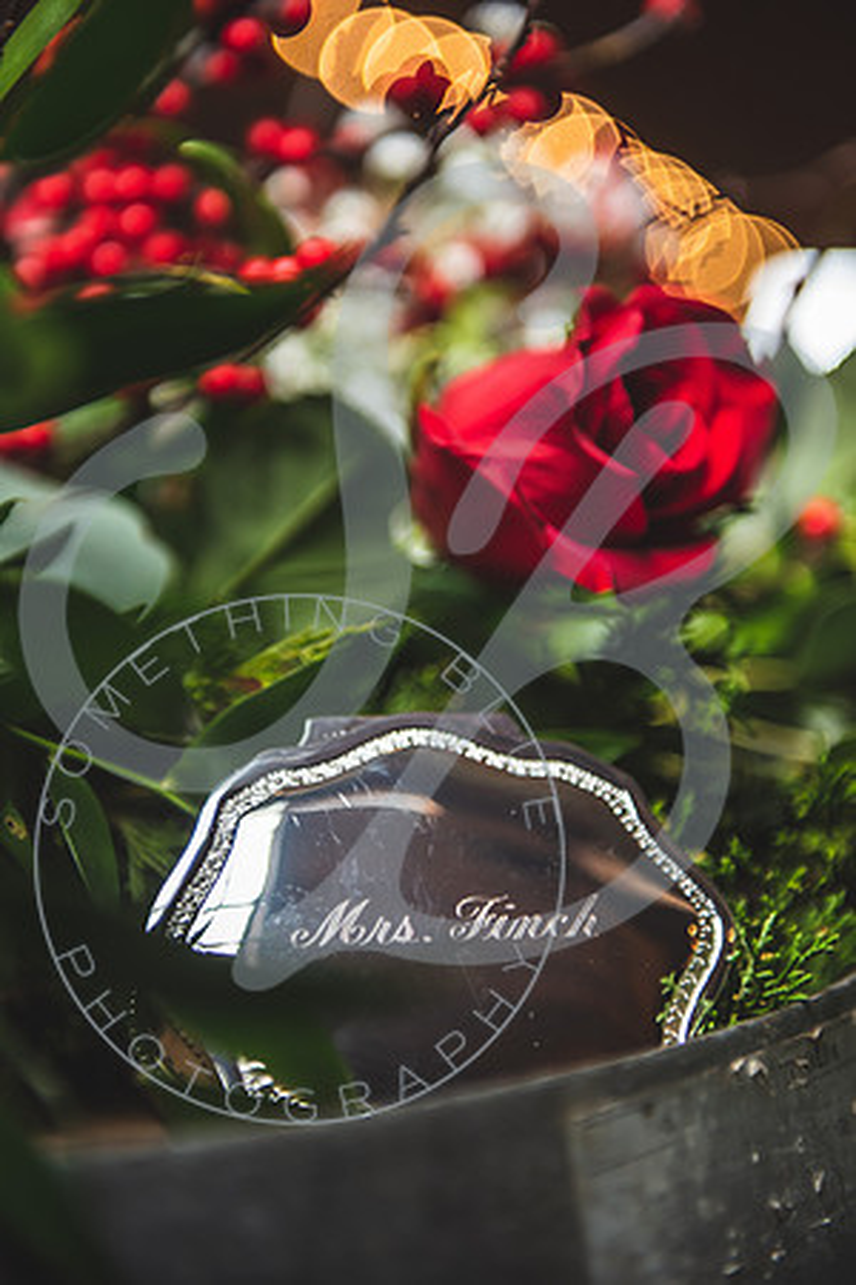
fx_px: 2496
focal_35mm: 70
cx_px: 428
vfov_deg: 28.8
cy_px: 642
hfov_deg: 19.5
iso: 500
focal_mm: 70
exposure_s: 1/125
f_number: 2.8
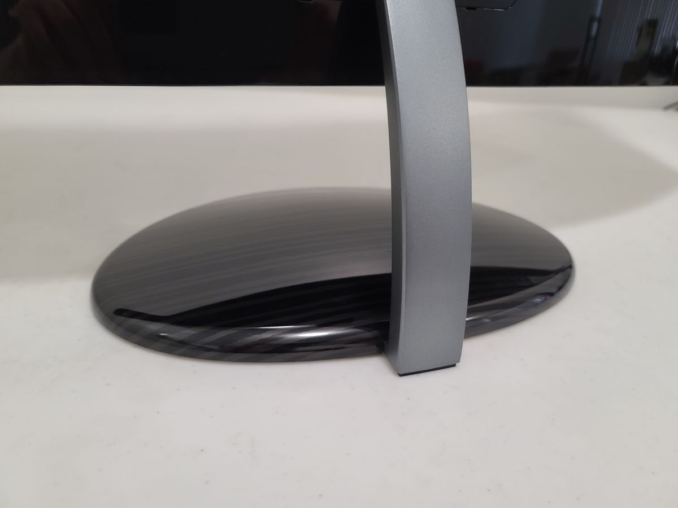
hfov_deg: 69.4
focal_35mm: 25
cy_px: 254
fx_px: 490
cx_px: 339
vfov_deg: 54.9
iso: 500
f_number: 1.8
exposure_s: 1/40
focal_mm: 7
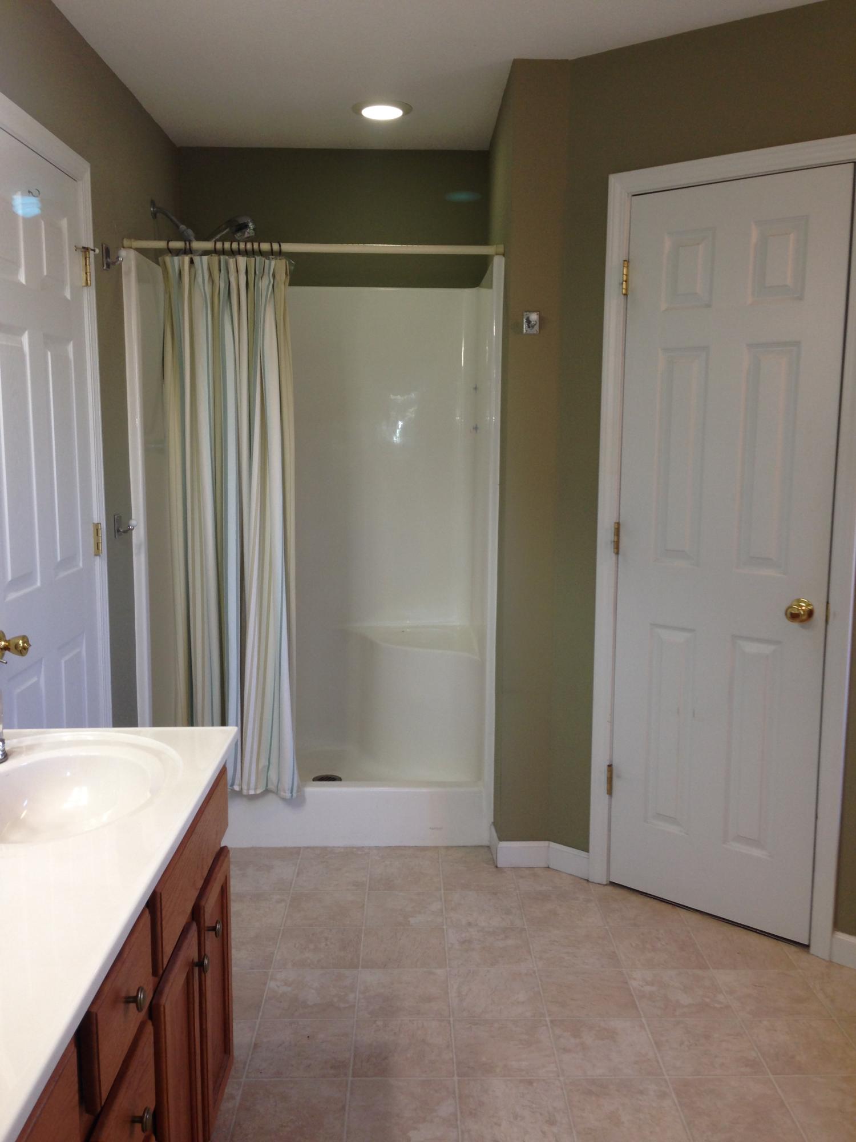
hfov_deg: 42.9
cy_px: 571
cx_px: 428
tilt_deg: -5.9
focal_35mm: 33
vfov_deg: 55.4
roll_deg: +1.1
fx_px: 1088
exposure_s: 1/24
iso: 50
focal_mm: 4.12
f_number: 2.4
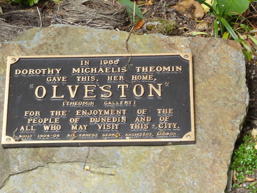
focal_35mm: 358
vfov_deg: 4.2
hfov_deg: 5.5
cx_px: 128
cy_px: 96
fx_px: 2658
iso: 320
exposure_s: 1/80
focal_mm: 57.7
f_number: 5.9
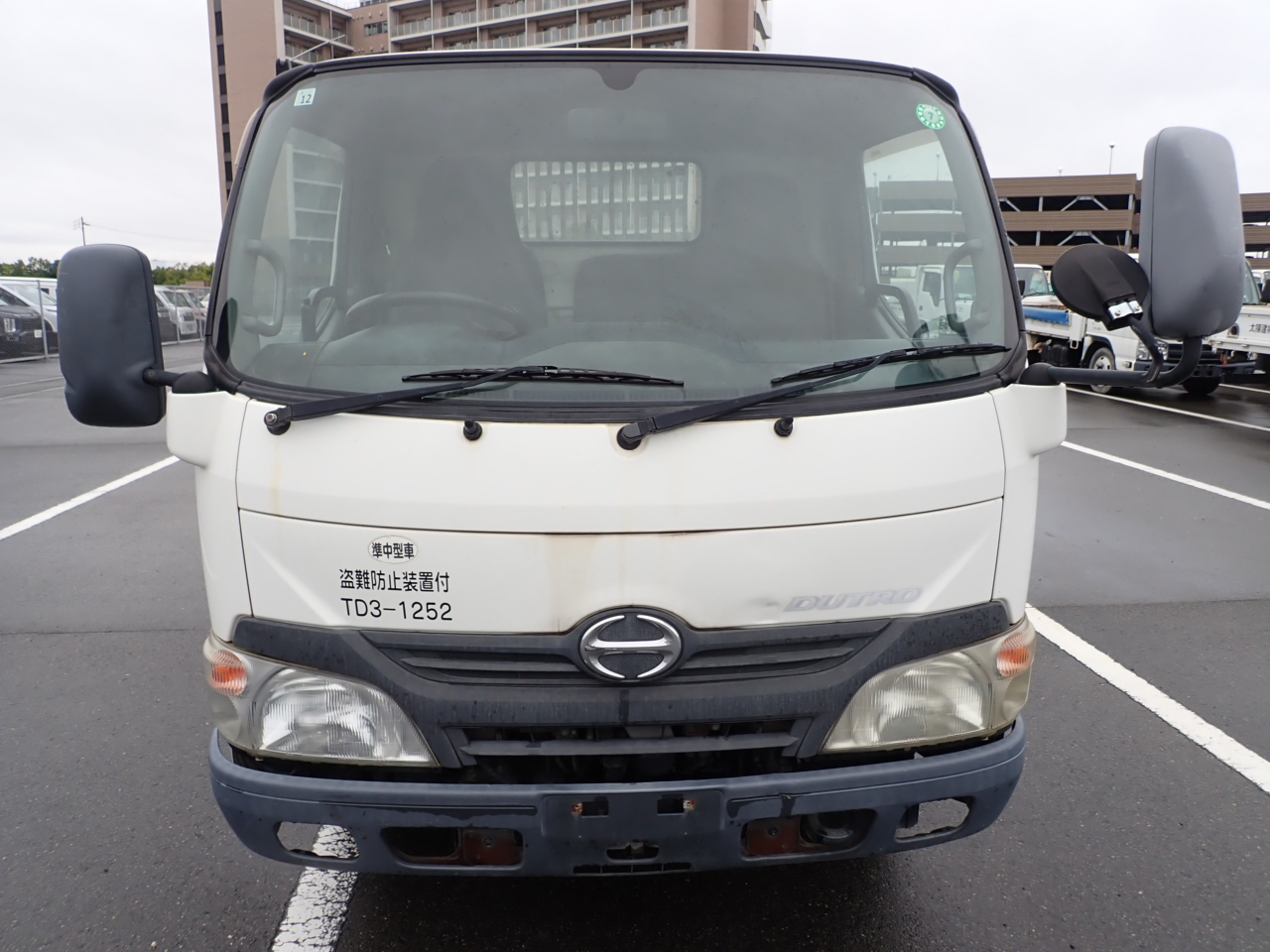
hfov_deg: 69.4
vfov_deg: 54.9
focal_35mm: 25
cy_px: 476
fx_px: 917
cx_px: 635
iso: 100
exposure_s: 1/100
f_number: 2.8
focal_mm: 4.5
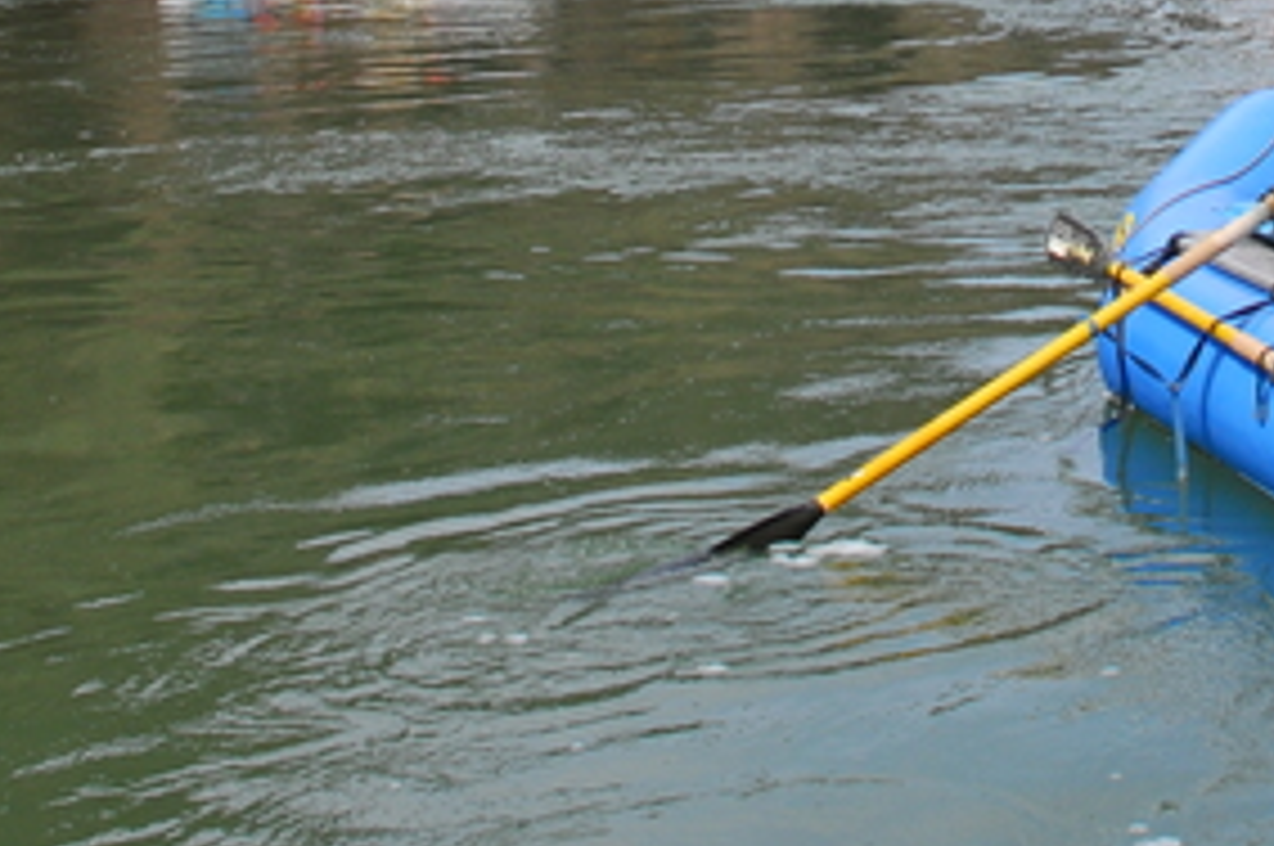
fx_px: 3005
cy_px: -218
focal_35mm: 85
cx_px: 1170
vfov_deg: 15.4
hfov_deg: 23.3
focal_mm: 20
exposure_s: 1/250
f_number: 7.1
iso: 200
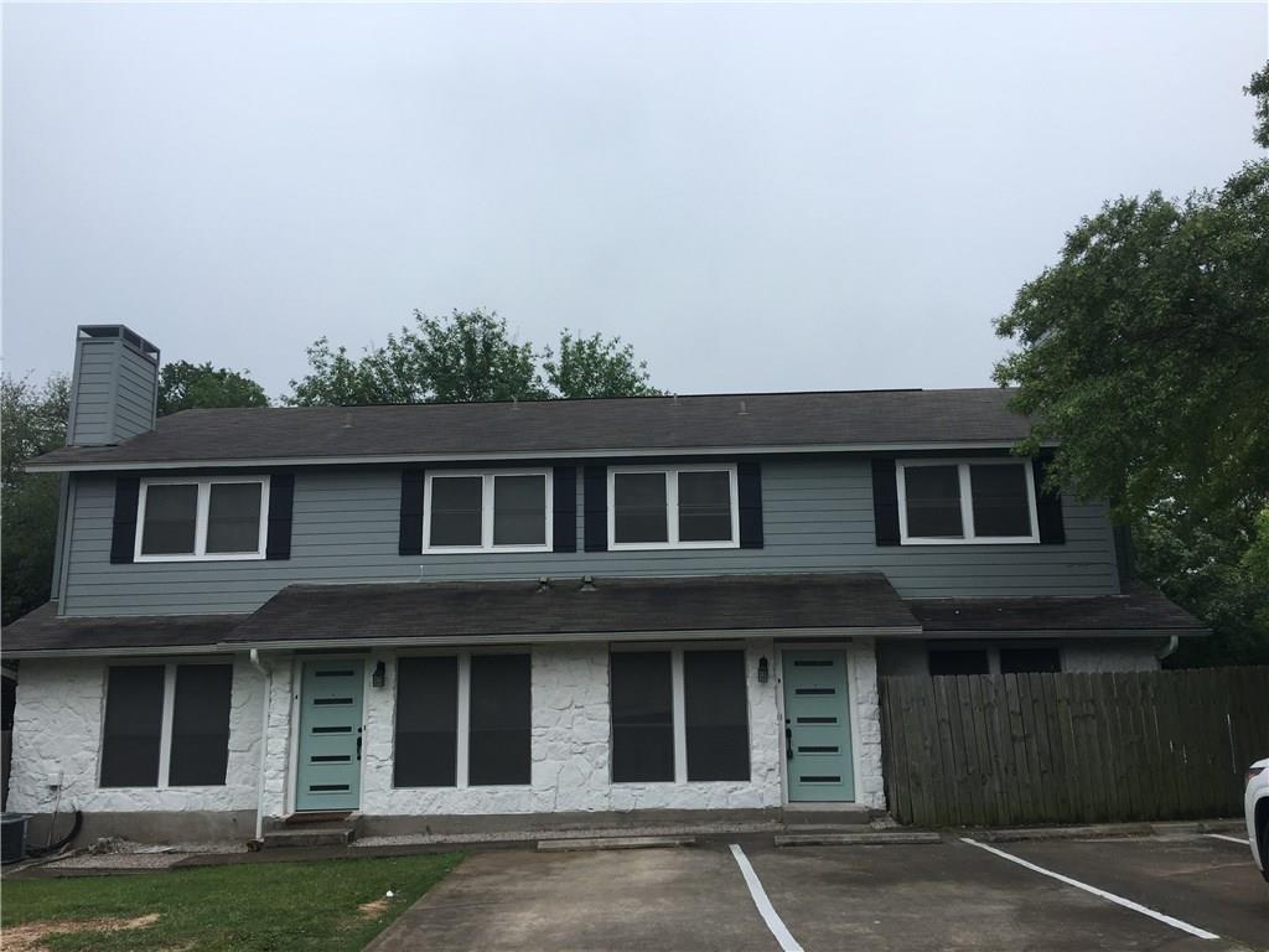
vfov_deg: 48.2
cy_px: 476
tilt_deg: +12.3
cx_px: 634
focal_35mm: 29
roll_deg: +0.6
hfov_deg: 61.7
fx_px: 1063
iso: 25
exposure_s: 1/432
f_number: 2.2
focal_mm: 4.15
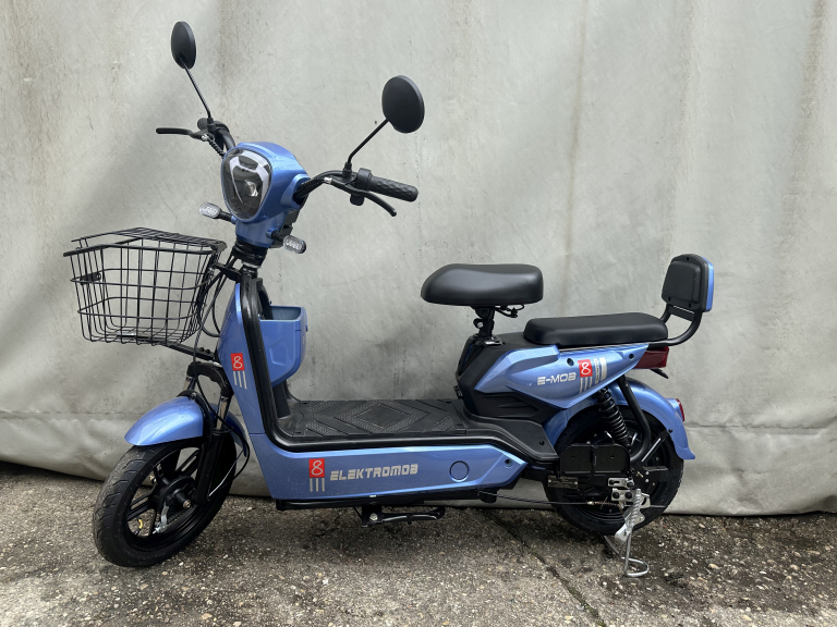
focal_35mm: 25
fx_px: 604
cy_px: 302
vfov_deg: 54.9
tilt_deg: -9.9
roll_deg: -0.5
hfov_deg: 69.4
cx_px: 410
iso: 80
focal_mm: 6.86
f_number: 1.78
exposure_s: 1/1289
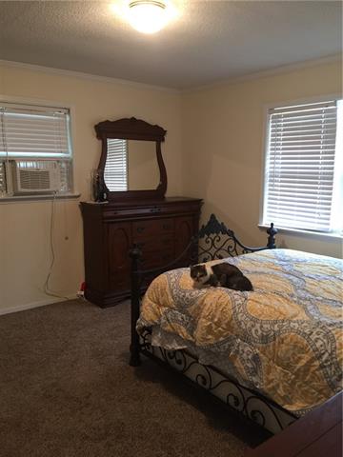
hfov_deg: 48.2
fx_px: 383
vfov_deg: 61.7
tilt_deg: -7.3
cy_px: 228
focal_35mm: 29
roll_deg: +0.1
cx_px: 172
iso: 125
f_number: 2.2
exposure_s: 1/30
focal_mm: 4.15
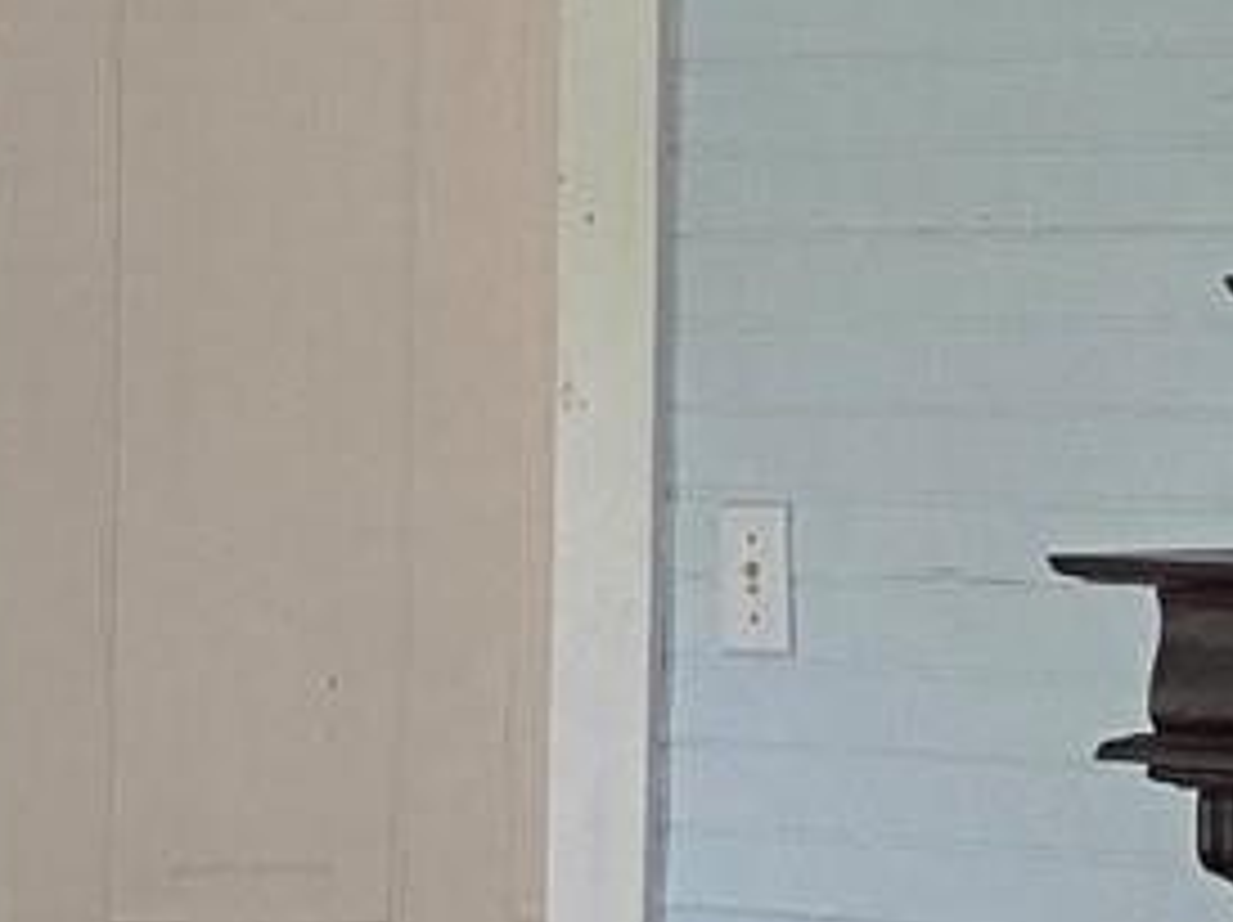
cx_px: 954
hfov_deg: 11.5
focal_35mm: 172
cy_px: 850
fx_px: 6121
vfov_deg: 8.6
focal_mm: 6.3
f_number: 1.7
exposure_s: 1/120
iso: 250
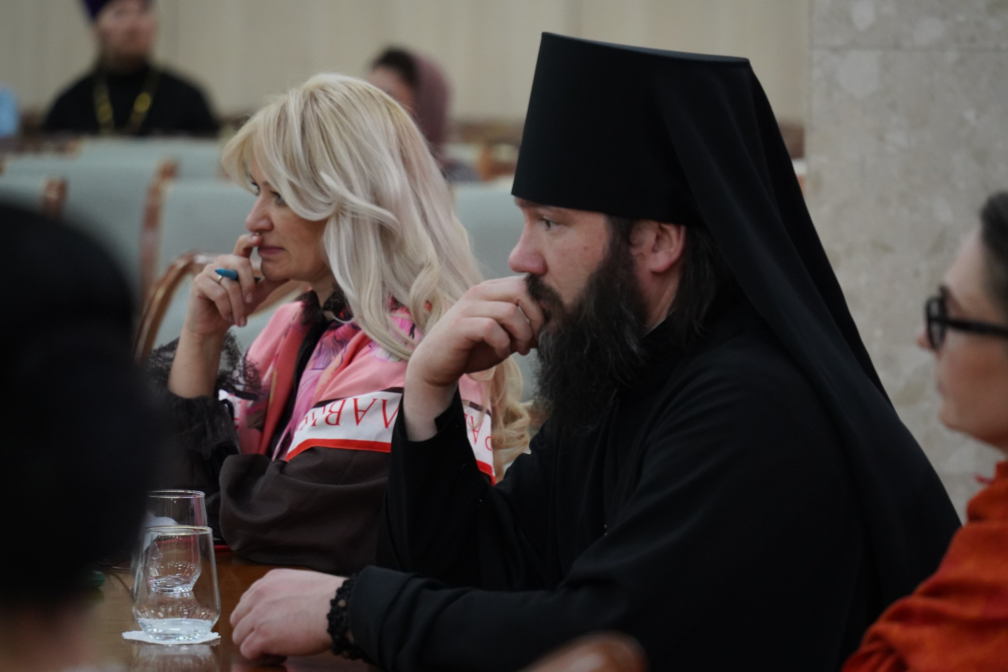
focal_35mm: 200
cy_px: 336
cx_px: 504
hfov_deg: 10.3
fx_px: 5600
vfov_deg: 6.9
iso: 6400
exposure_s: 1/160
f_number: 5.6
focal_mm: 200
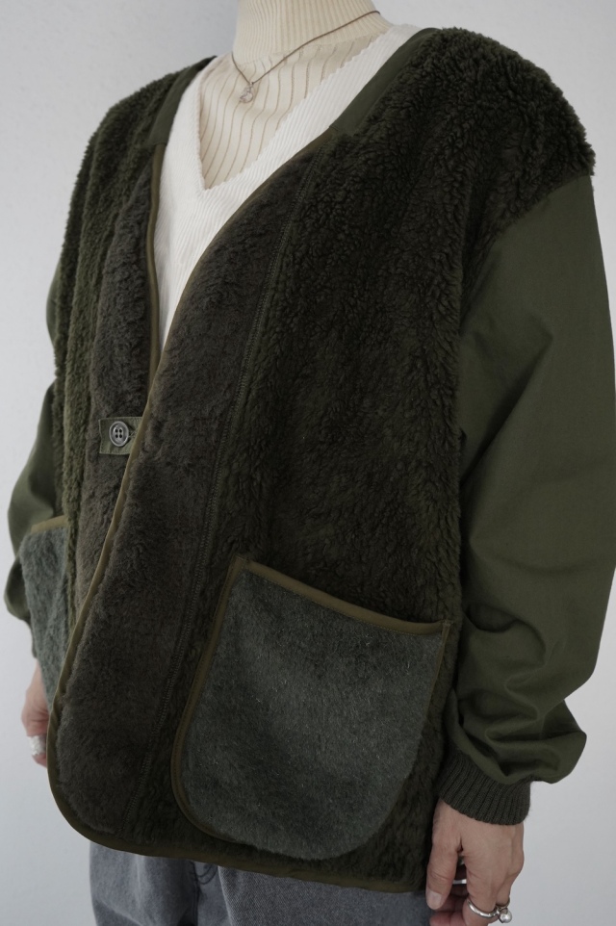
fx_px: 797
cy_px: 463
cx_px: 308
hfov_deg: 42.3
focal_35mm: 31
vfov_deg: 60.3
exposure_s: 1/160
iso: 3200
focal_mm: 31
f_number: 5.6
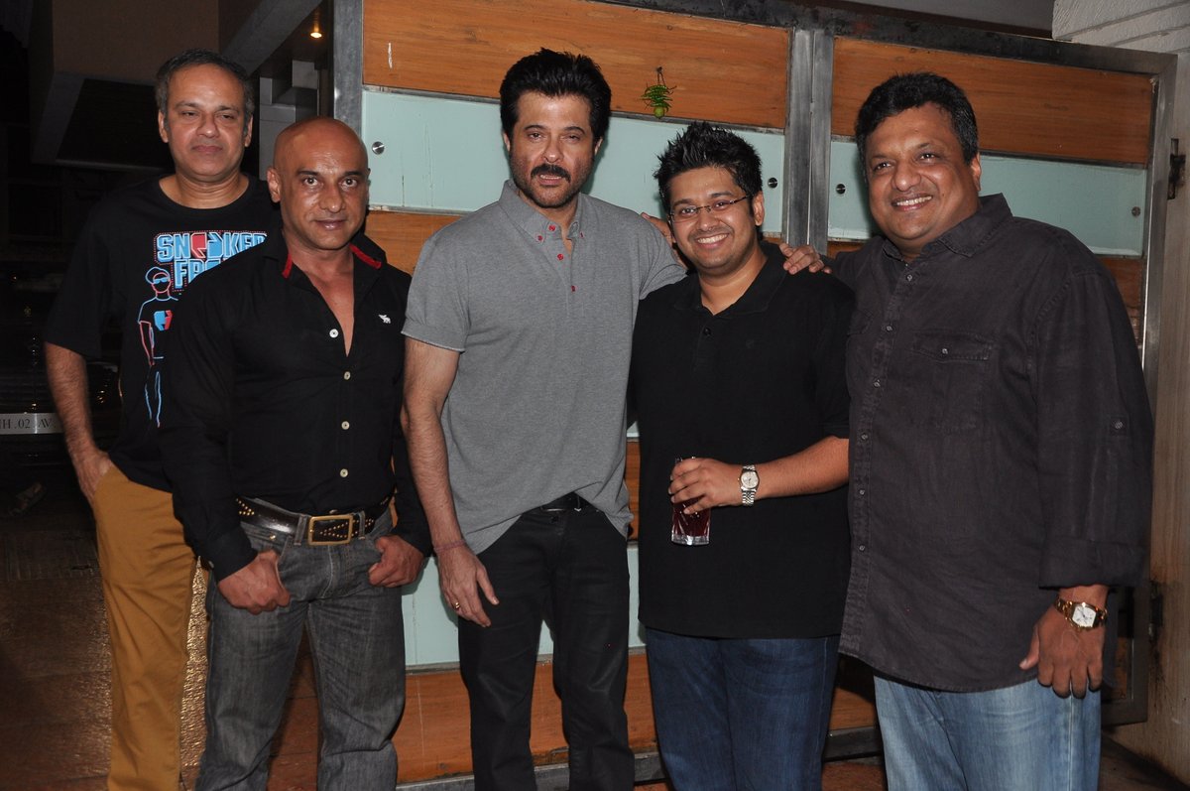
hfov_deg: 49.6
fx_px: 1288
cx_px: 595
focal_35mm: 39
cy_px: 396
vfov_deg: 34.1
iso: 500
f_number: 5.6
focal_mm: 26
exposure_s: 1/125
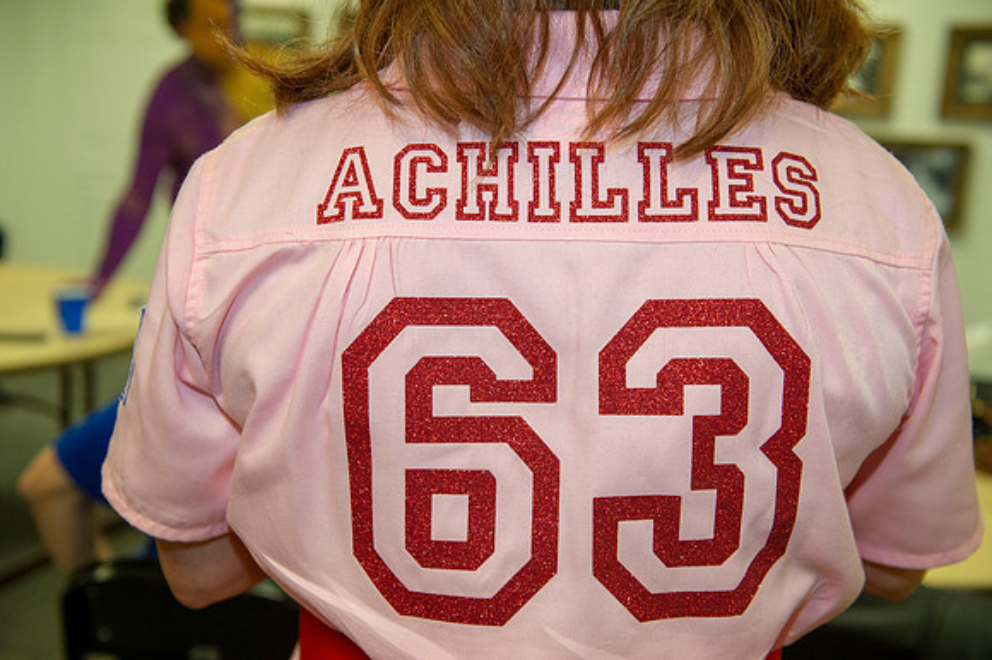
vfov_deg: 30.5
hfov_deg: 44.5
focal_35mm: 44
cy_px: 330
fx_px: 1212
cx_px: 496
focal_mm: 44
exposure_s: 1/250
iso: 1600
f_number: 4
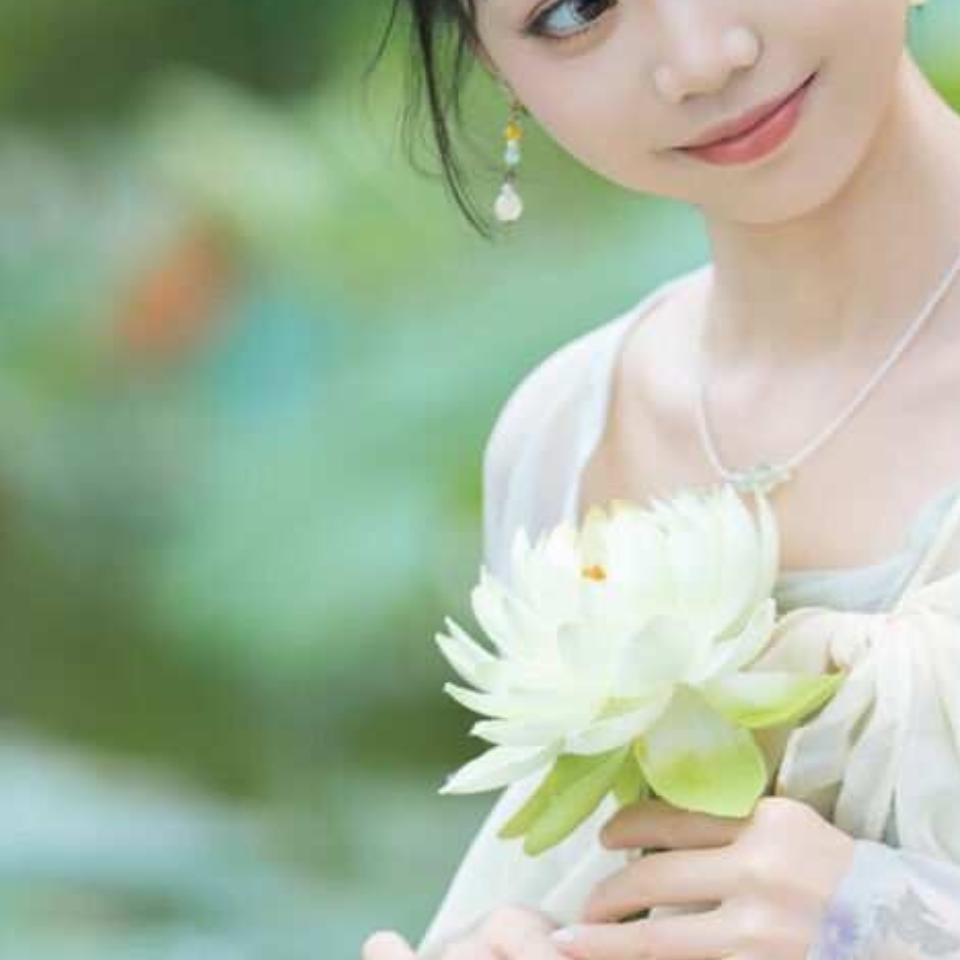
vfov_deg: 3.9
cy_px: 474
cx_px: 1077
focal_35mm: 444
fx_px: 13931
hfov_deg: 3.9
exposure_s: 1/400
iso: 100
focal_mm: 155
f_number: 2.8
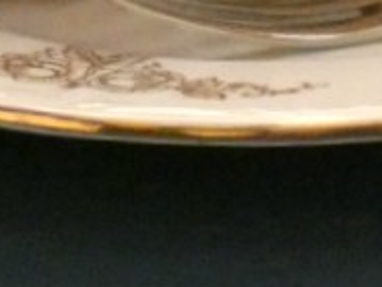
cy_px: -475
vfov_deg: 0.7
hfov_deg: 0.9
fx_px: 23510
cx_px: 679
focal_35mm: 2129
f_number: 5.6
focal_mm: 58.9
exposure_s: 1/80
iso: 1250
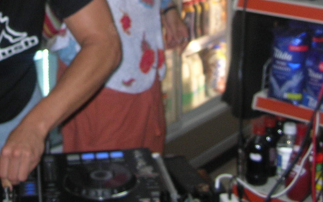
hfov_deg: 25.4
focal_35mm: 81
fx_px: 713
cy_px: -40
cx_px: 109
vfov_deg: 15.5
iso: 50
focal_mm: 6
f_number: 2.7
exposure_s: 1/60.1
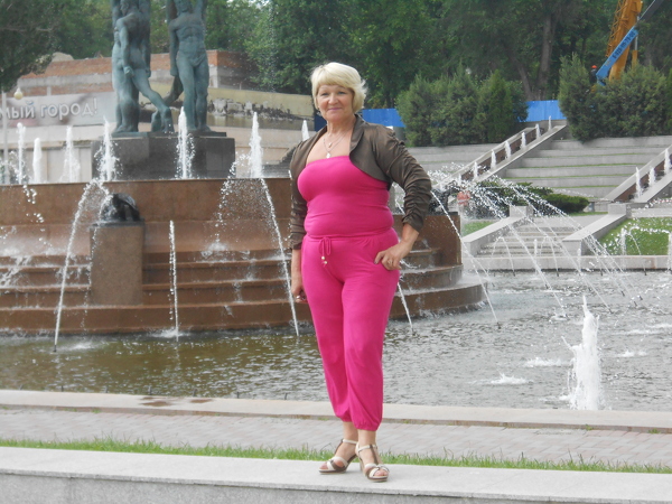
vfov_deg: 15.9
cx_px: 336
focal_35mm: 93
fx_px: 1805
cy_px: 252
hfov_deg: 21.1
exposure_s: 1/500
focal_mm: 16.5
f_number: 4.6
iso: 250
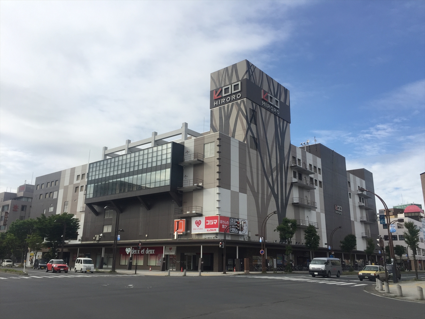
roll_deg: -0.7
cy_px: 160
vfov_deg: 48.2
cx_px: 212
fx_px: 356
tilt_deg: +14.8
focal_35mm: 29
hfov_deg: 61.7
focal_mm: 4.15
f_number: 2.2
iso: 32
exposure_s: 1/1412
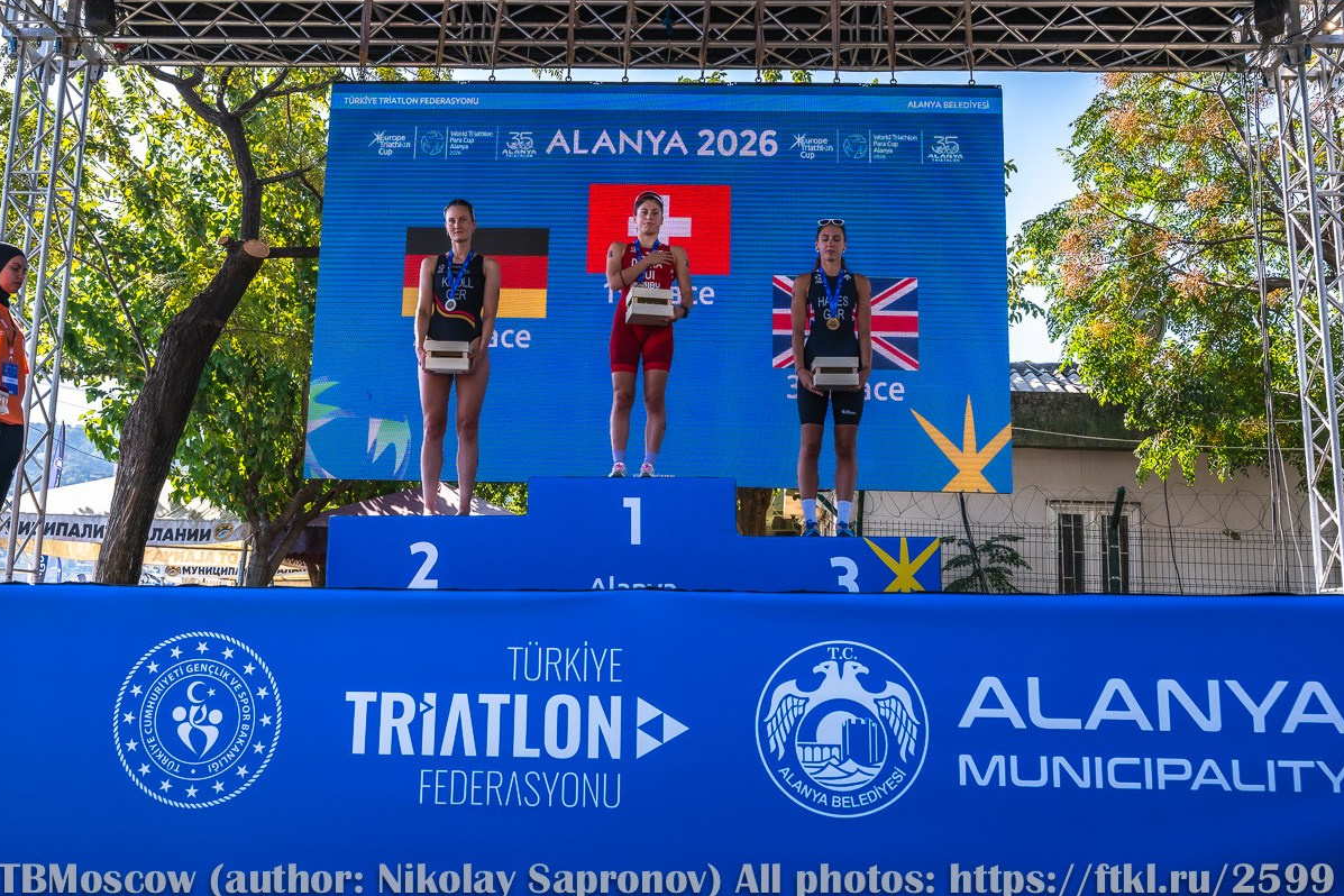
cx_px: 629
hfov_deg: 60.2
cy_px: 433
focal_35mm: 31
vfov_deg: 42.3
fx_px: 1157
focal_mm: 29
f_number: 7.1
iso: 250
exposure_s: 1/320
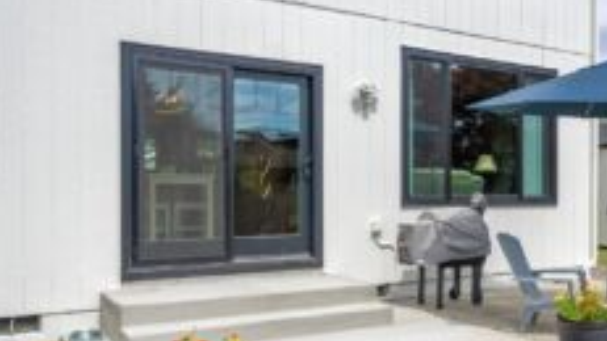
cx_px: 470
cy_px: 209
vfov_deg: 29.6
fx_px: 644
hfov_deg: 48.1
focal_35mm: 40
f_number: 7.1
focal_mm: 22
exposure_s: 1/400
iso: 80
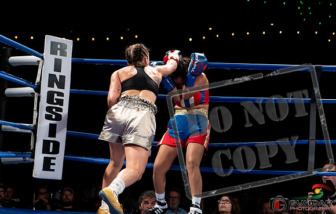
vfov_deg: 16.2
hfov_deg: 25.2
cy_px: 93
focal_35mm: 82
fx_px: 753
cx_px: 182
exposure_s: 1/800
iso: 4000
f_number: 4
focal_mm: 70
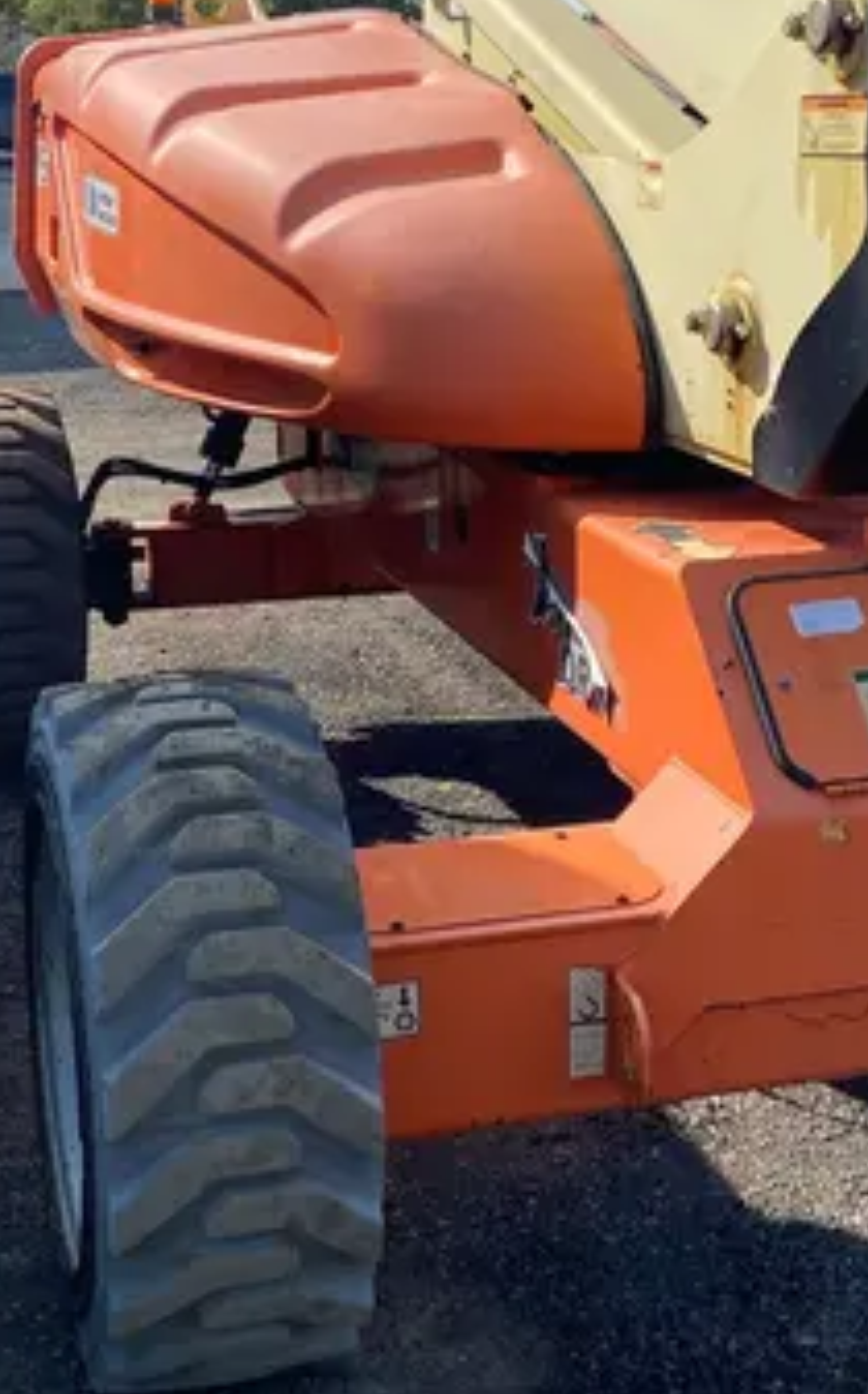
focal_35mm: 60
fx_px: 2276
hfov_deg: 21.6
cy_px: 594
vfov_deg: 34.0
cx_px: 484
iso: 32
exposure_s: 1/2625
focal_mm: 4.25
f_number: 1.8
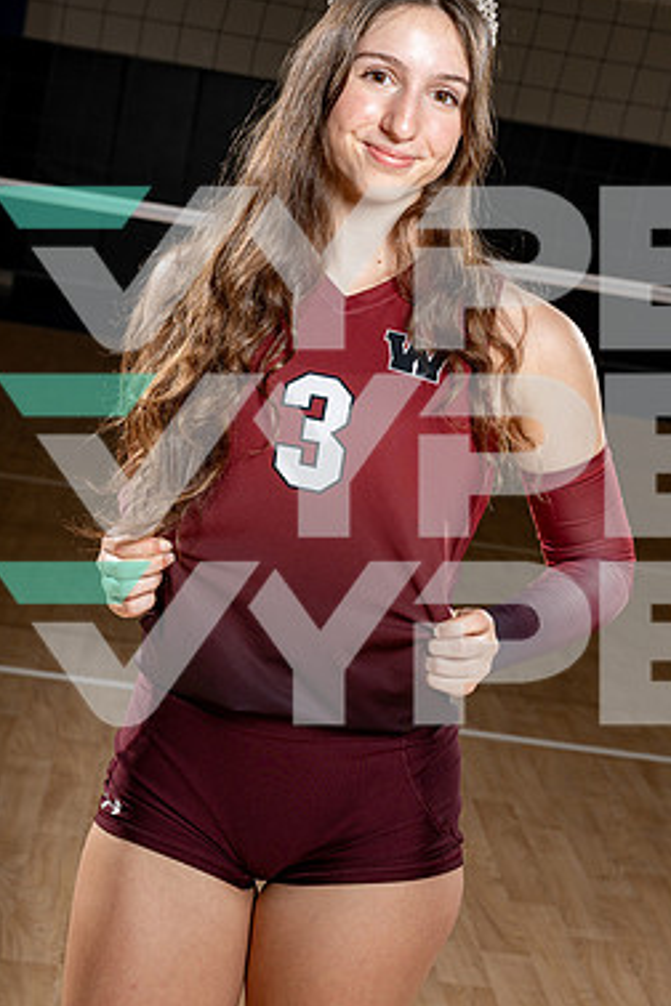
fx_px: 2097
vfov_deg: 27.0
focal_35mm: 75
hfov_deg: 18.2
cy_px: 458
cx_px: 389
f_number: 8
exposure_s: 1/250
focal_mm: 63
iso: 100
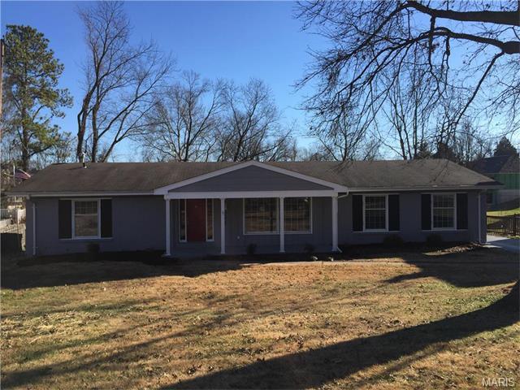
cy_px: 195
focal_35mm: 29
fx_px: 436
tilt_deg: -1.8
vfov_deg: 48.2
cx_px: 260
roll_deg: +1.2
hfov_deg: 61.7
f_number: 2.2
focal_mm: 4.15
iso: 32
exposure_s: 1/1582
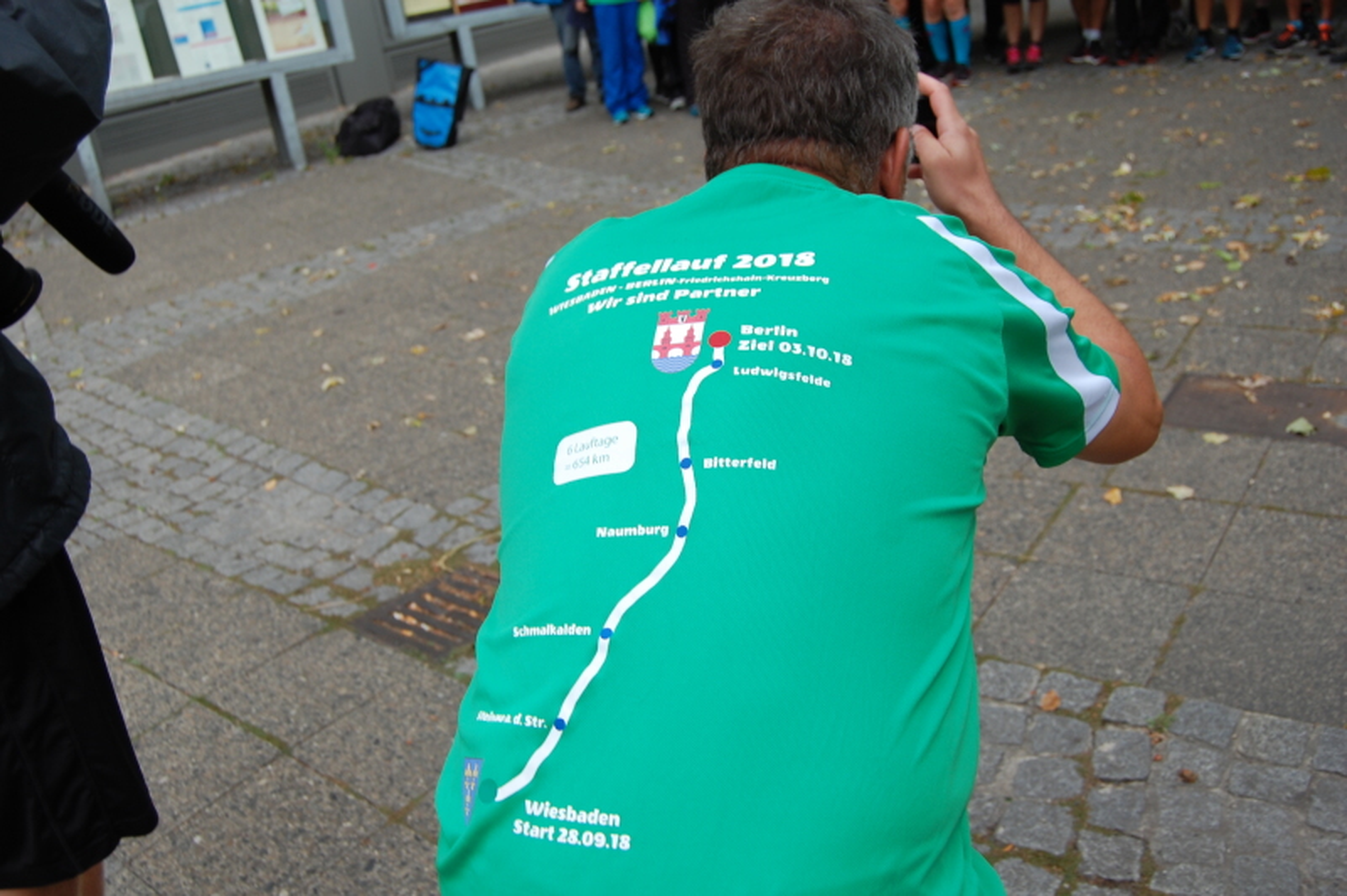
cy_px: 448
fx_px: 1290
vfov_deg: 38.3
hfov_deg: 55.1
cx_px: 674
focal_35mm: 34
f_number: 5.6
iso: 220
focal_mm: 23
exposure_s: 1/125
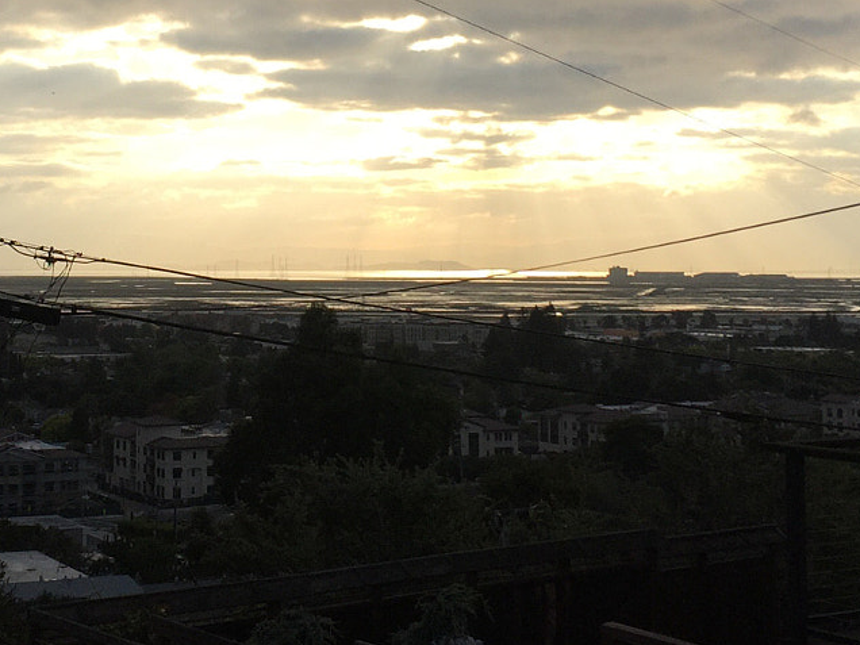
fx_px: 1814
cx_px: 261
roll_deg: -0.5
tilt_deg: +4.2
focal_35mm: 73
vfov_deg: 20.0
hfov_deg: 26.5
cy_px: 172
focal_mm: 4.15
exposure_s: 1/1799
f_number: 2.2
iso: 32
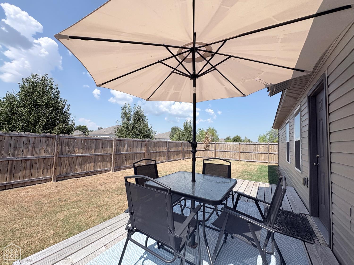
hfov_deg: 102.1
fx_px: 143
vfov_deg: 85.7
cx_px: 177
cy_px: 132
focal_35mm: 14
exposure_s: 1/2146
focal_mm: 2.22
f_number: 2.2
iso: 40
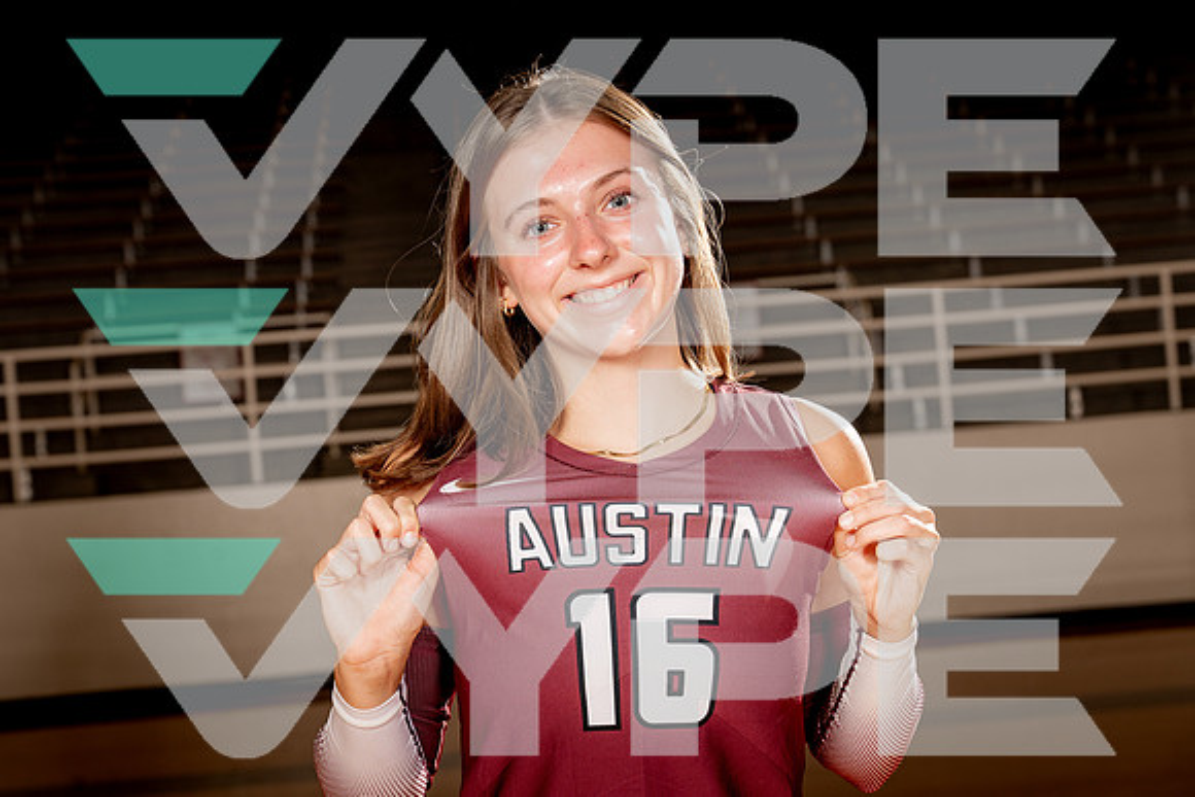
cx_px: 598
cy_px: 398
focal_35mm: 65
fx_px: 2158
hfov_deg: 31.0
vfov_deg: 20.9
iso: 100
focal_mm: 65
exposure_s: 1/250
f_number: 6.3
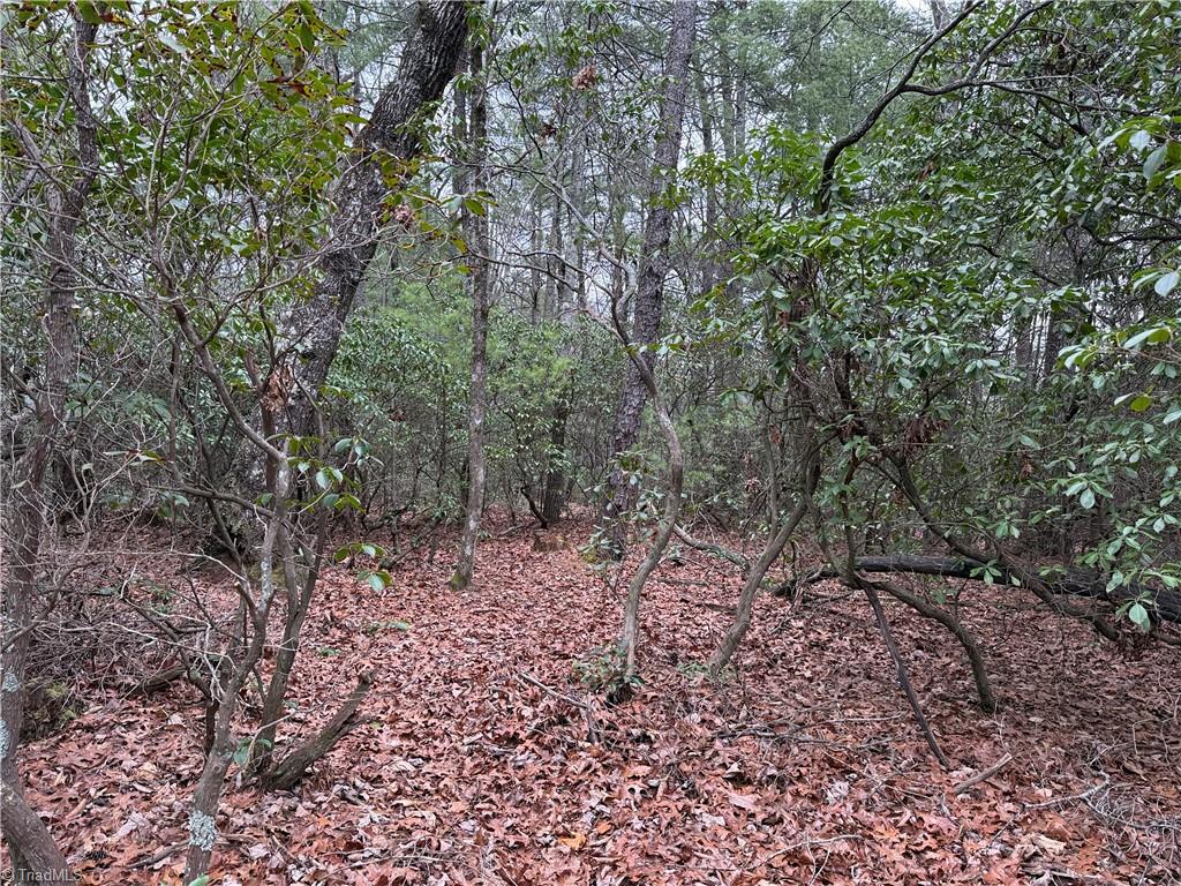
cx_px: 590
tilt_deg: +1.6
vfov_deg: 56.8
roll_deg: +1.6
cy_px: 443
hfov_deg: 71.6
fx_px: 819
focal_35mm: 24
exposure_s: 1/423
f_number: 1.78
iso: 100
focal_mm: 6.76
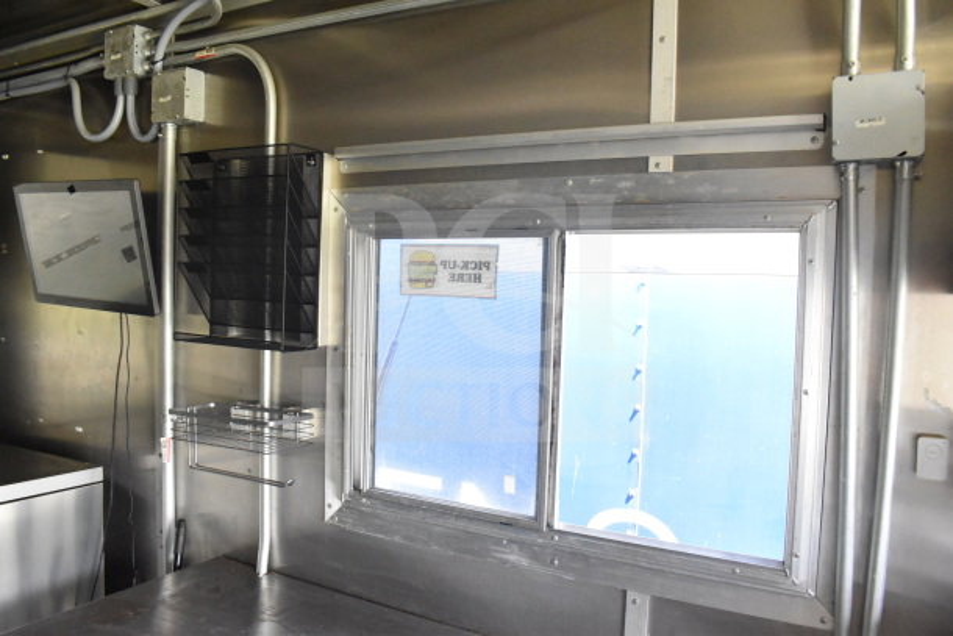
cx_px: 476
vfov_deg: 48.0
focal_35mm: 27
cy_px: 318
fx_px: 715
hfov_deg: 67.4
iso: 6400
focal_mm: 18
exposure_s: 1/200
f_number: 7.1
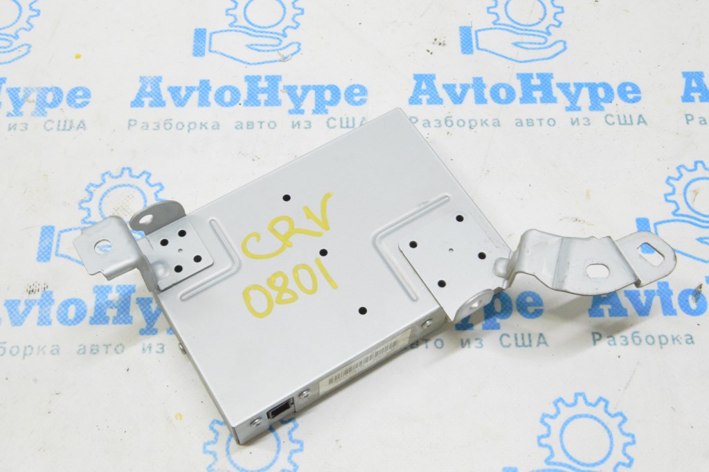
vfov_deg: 28.9
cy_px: 236
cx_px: 354
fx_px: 915
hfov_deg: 42.4
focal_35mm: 46
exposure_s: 1/15
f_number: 20
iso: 6400
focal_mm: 31
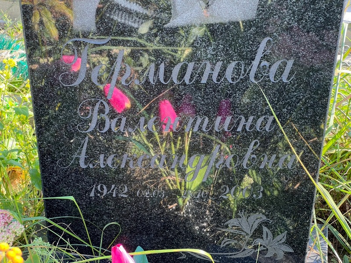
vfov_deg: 19.1
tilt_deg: -38.3
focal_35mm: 77
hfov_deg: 25.3
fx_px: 781
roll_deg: -0.6
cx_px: 176
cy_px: 132
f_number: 2.8
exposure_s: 1/99
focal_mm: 9
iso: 80
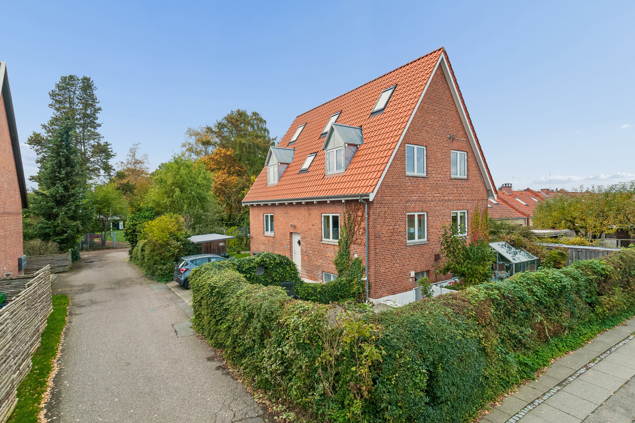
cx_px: 318
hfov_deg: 90.0
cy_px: 212
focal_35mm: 18
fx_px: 317
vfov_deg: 67.4
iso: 500
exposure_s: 1/160
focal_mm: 12
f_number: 9
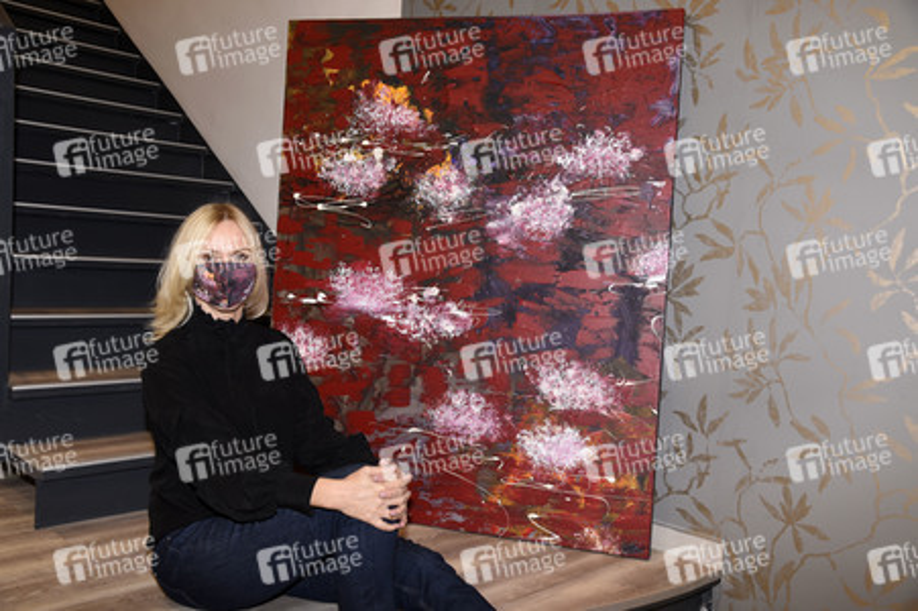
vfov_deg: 41.1
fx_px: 815
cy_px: 306
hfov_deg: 58.8
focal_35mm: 32
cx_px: 459
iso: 640
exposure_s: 1/100
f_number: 6.3
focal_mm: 32
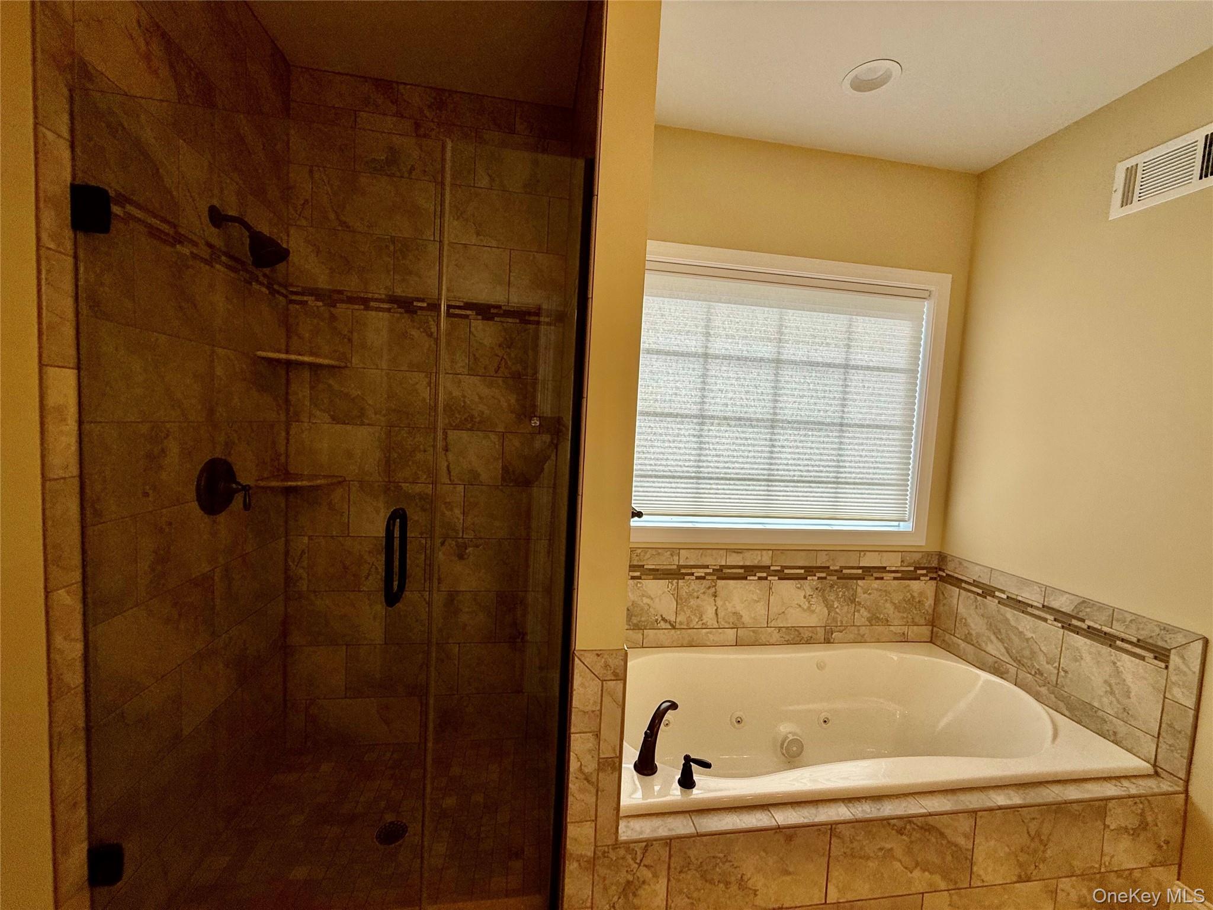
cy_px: 455
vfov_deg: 85.7
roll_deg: -3.3
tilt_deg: -3.4
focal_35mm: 14
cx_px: 606
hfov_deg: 102.1
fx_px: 491
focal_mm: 2.22
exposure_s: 1/374
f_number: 2.2
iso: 50
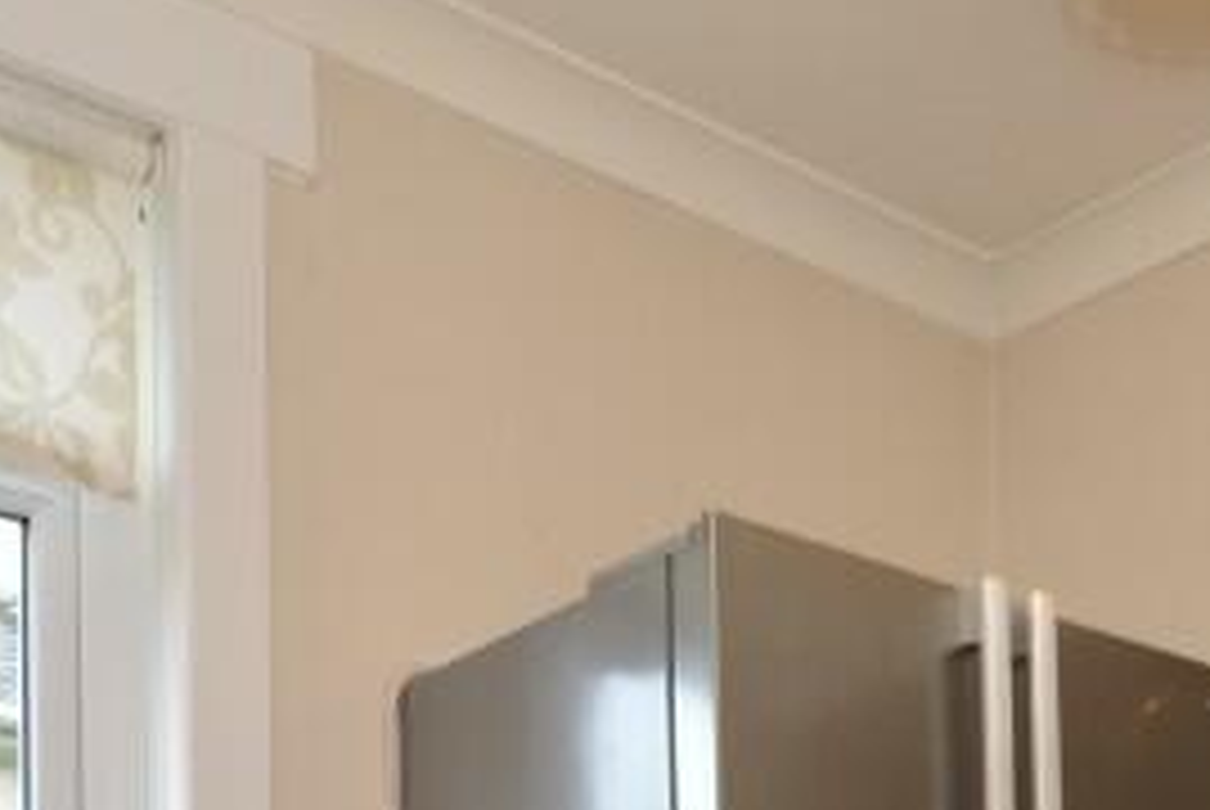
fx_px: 1918
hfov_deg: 33.8
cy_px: 1228
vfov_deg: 20.3
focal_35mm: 57
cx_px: 990
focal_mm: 10
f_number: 5
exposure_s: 1/15
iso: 100
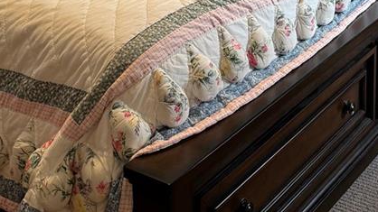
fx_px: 752
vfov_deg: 15.0
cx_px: 218
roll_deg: +1.2
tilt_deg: -12.4
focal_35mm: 75
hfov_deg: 28.2
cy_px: -97
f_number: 1.78
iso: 125
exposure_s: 1/60
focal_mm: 6.76
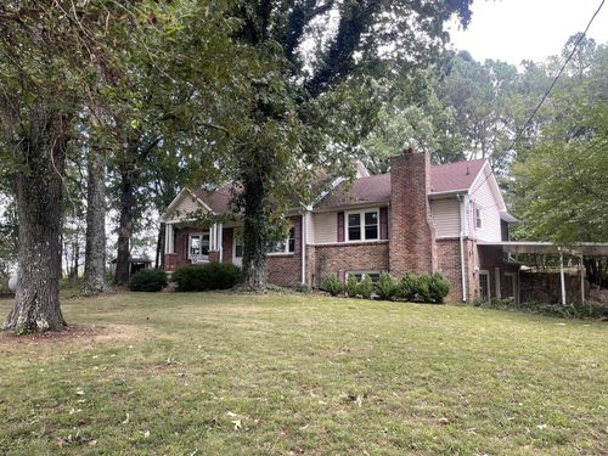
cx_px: 304
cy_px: 228
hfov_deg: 67.3
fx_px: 457
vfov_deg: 53.1
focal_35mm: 26
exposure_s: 1/121
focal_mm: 5.1
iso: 32
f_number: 1.6
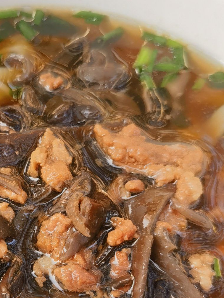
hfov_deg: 19.7
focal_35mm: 73
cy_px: 228
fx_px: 630
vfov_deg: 26.3
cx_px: 14
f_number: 1.9
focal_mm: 6.67
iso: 50
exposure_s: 1/400
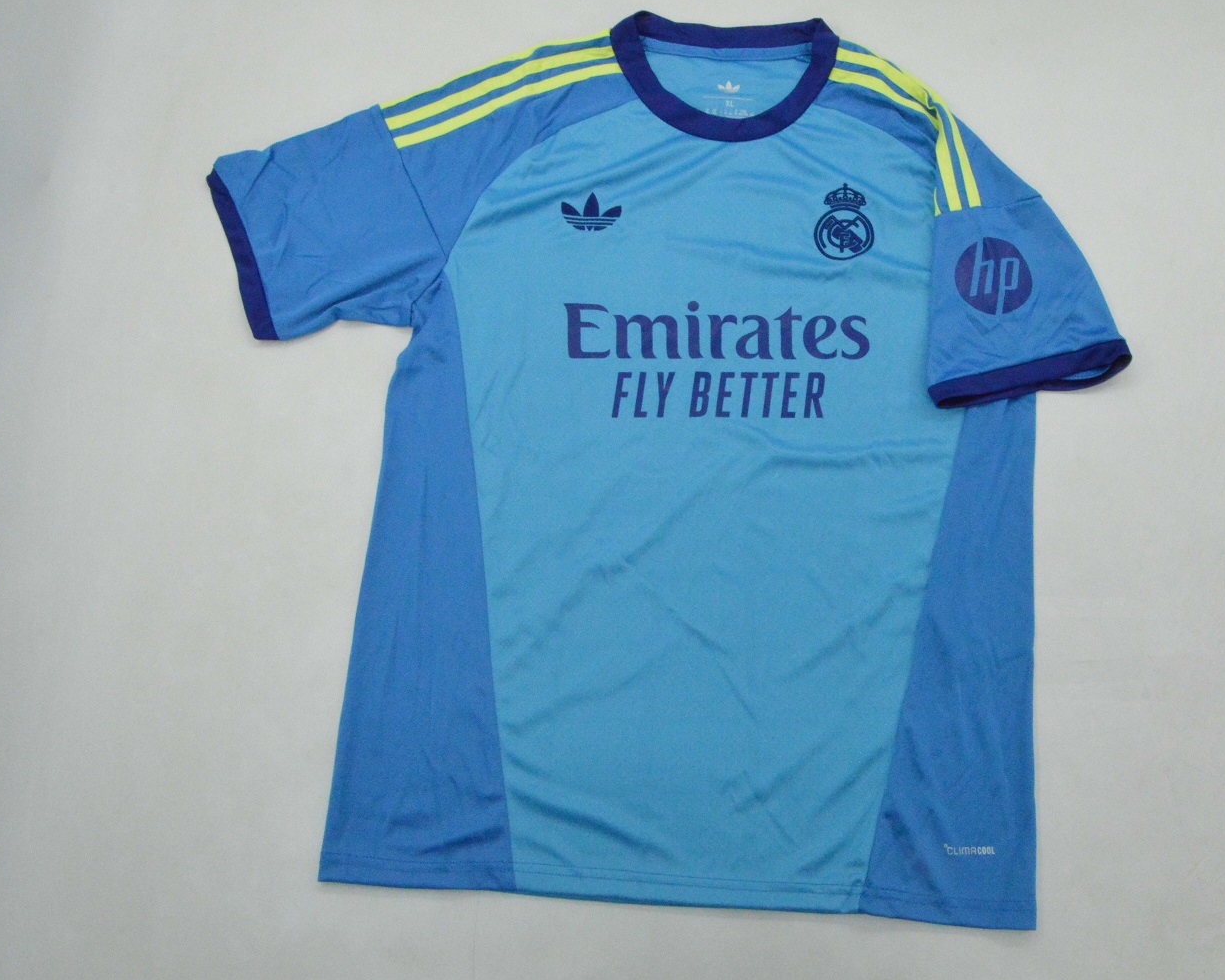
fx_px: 1378
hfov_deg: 47.6
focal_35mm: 38
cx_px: 740
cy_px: 481
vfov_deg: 39.2
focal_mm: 22
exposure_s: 1/200
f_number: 25
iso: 6400
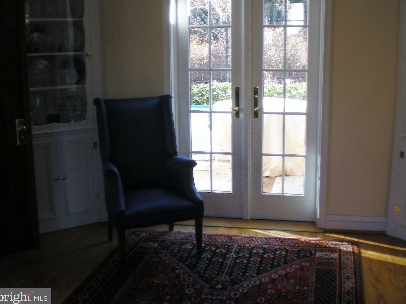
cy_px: 127
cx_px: 233
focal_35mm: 45
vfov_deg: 32.1
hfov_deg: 42.0
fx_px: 528
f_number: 3.1
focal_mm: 6.3
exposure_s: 1/55
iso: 69
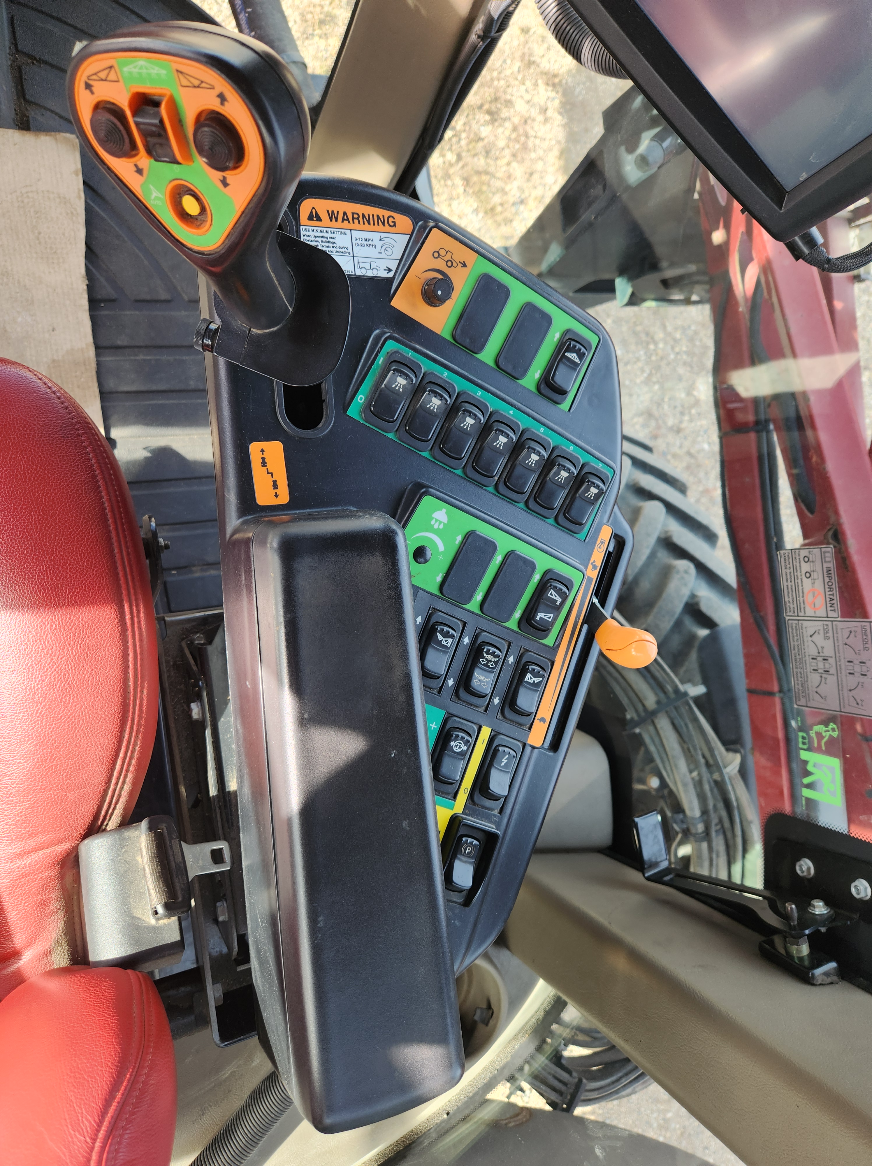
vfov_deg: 74.0
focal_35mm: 23
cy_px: 583
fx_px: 774
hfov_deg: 58.8
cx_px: 436
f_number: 1.8
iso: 40
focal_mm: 5.4
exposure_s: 1/180
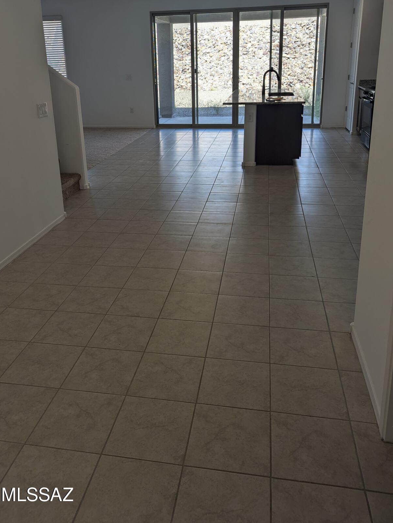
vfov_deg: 59.2
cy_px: 198
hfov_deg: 46.9
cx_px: 186
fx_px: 453
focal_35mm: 30
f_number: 1.85
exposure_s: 1/486
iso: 50
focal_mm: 6.81
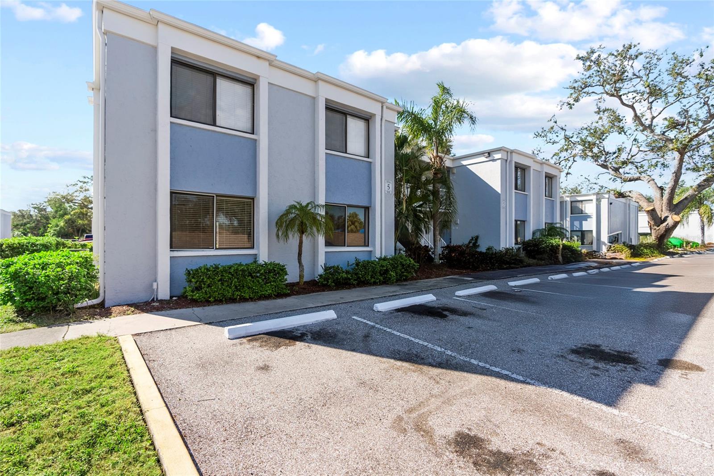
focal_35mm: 16
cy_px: 238
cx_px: 357
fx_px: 317
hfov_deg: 96.7
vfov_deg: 73.8
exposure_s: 1/320
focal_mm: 16
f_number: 2.8
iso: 100
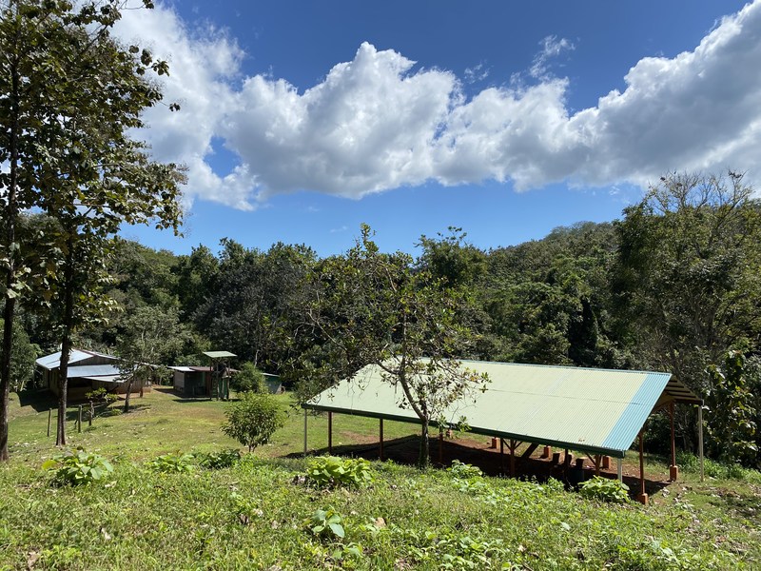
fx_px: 572
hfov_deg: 67.3
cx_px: 380
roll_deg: +0.7
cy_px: 286
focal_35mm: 26
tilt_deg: +2.1
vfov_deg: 53.1
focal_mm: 4.25
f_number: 1.8
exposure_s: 1/3846
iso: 32
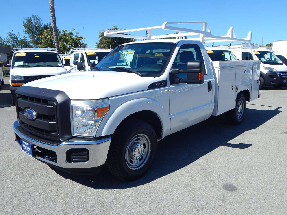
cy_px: 108
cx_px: 144
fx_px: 232
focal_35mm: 28
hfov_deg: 63.4
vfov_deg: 49.7
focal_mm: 5.1
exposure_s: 1/640
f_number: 6.3
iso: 125
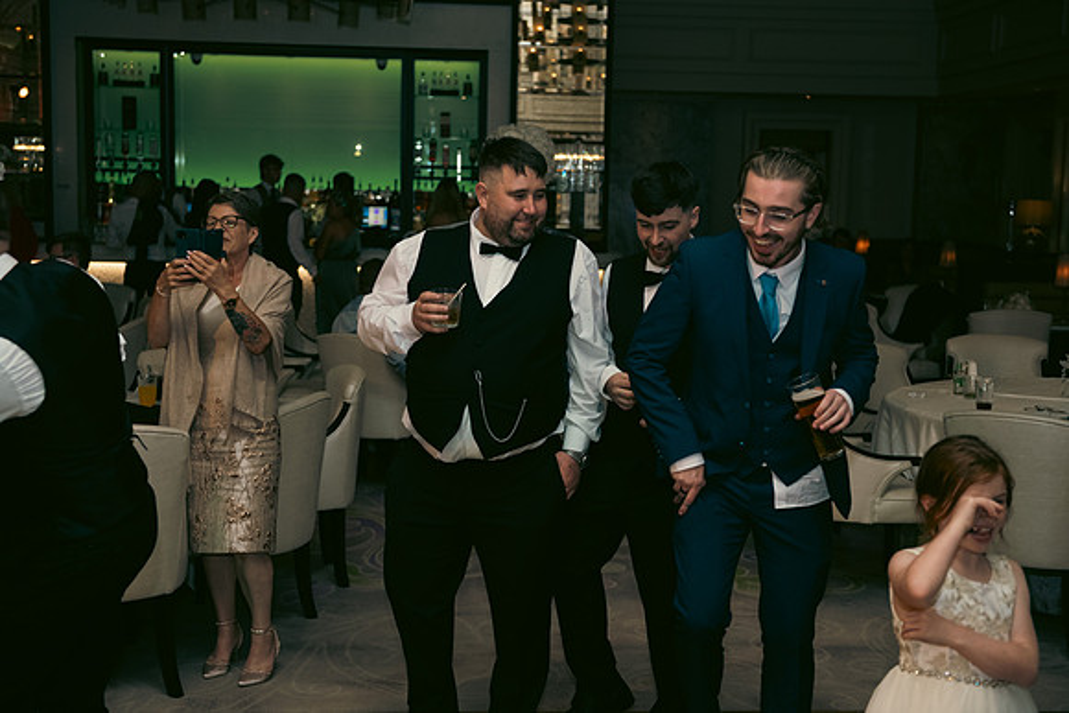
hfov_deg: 39.6
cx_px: 534
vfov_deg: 27.0
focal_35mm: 50
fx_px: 1485
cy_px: 356
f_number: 3.5
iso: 640
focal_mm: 50
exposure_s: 1/160
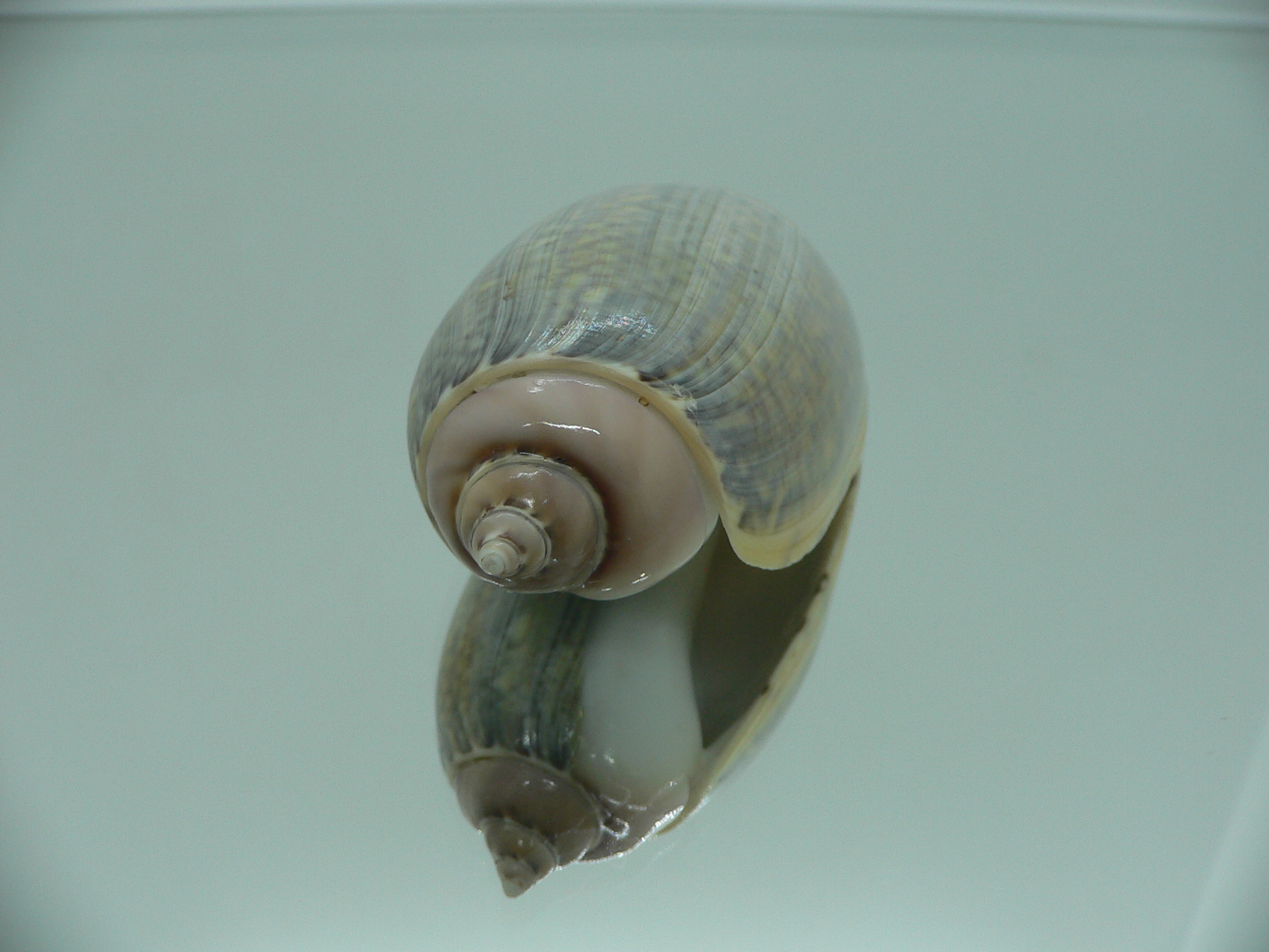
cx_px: 634
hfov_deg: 52.6
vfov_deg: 40.7
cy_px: 476
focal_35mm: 35
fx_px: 1283
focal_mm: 4.6
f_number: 2.8
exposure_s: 1/60
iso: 80
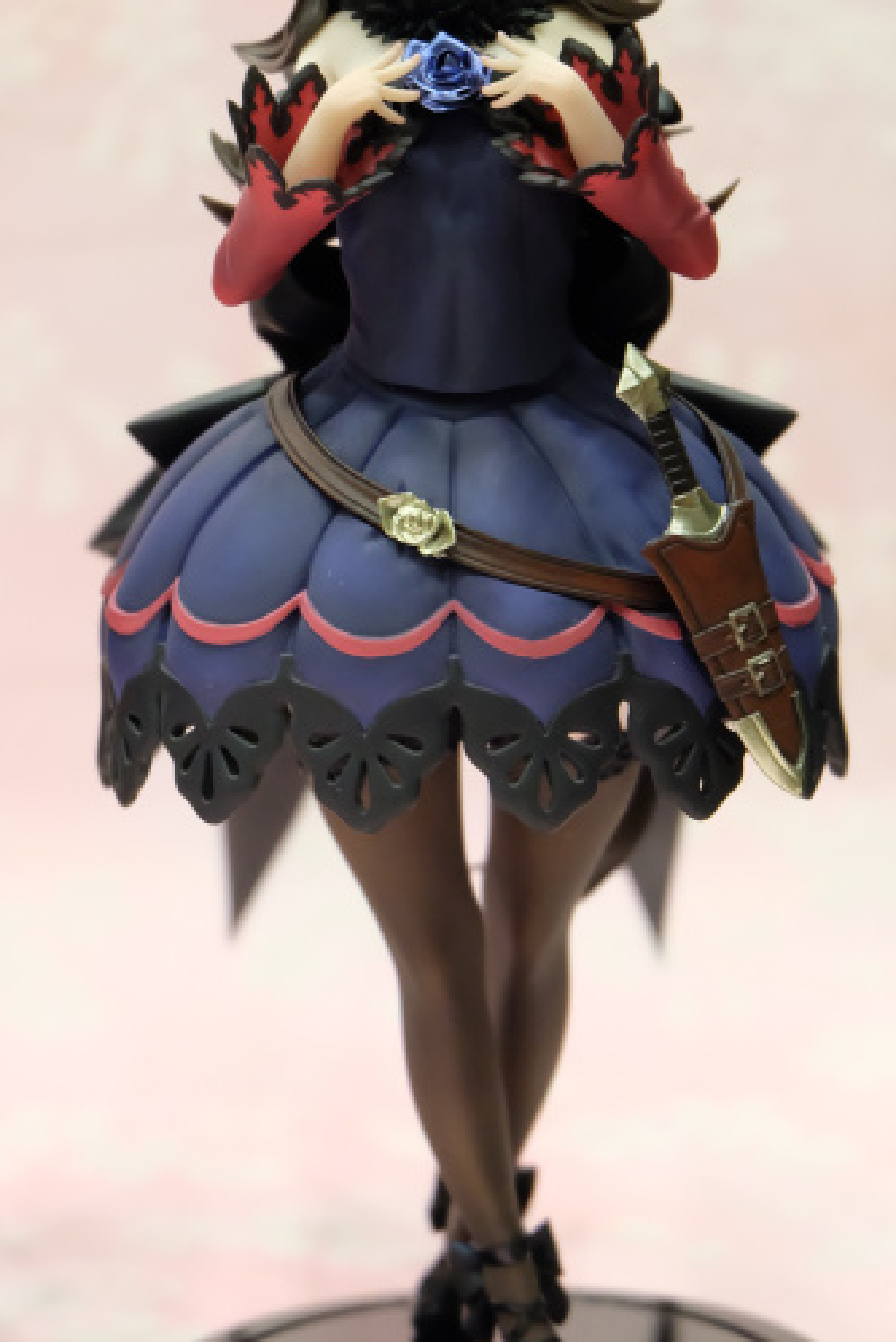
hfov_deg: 12.6
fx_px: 4066
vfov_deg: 18.7
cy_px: 570
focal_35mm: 109
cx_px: 461
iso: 3200
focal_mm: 45.2
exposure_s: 1/30
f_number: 5.6
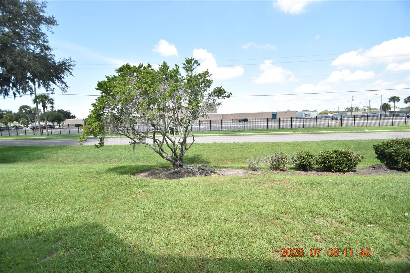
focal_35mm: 15
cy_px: 136
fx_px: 171
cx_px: 205
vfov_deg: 77.3
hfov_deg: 100.4
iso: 800
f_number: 3.5
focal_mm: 10
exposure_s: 1/3000
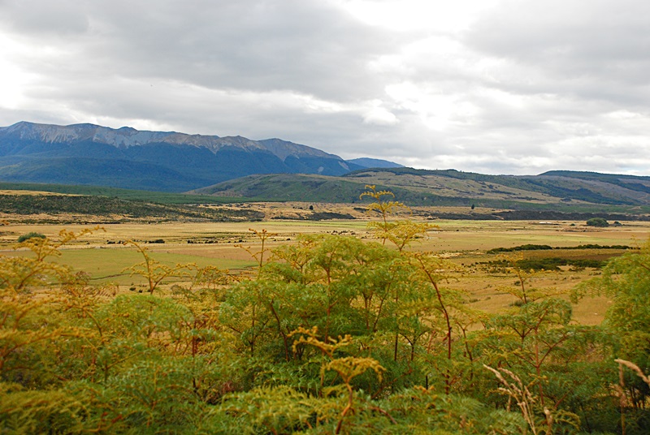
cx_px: 325
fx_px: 759
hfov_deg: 46.3
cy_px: 218
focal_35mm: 42
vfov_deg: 32.0
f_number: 6.3
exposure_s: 1/800
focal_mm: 28
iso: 400
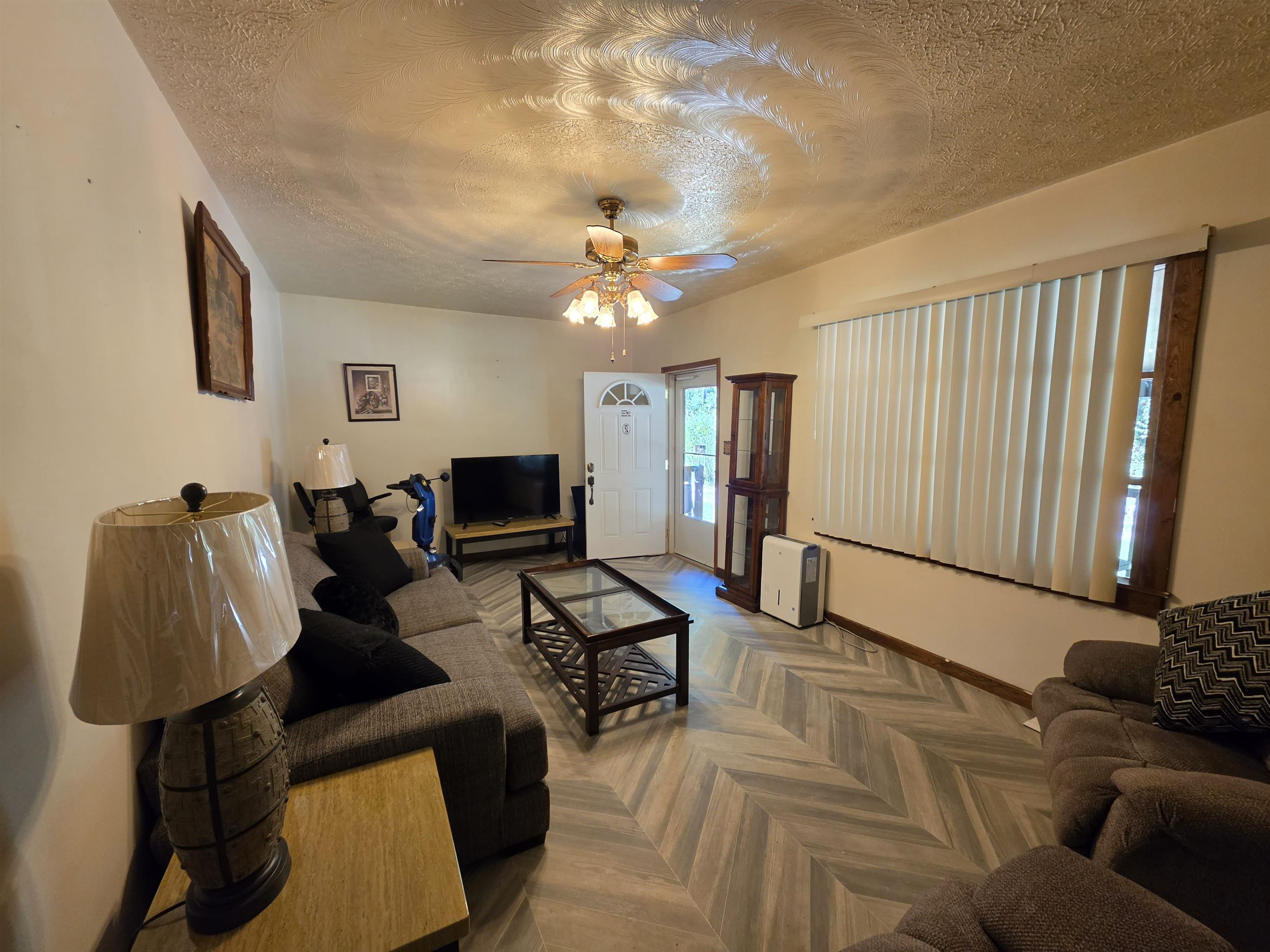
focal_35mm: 13
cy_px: 476
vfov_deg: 89.9
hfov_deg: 106.2
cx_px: 635
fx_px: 477
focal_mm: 2.2
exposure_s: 1/60
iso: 160
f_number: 1.9
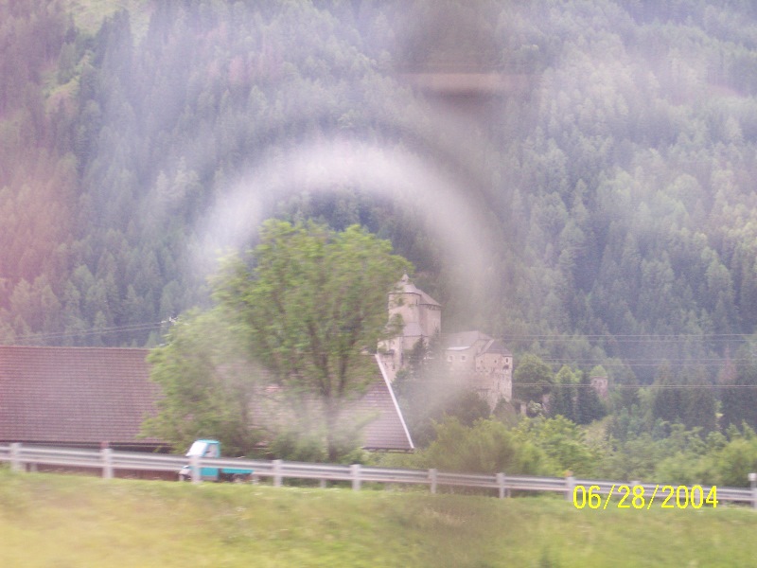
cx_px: 378
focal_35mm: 114
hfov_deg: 17.3
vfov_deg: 13.0
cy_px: 284
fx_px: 2493
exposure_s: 1/90
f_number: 4.8
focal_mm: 24
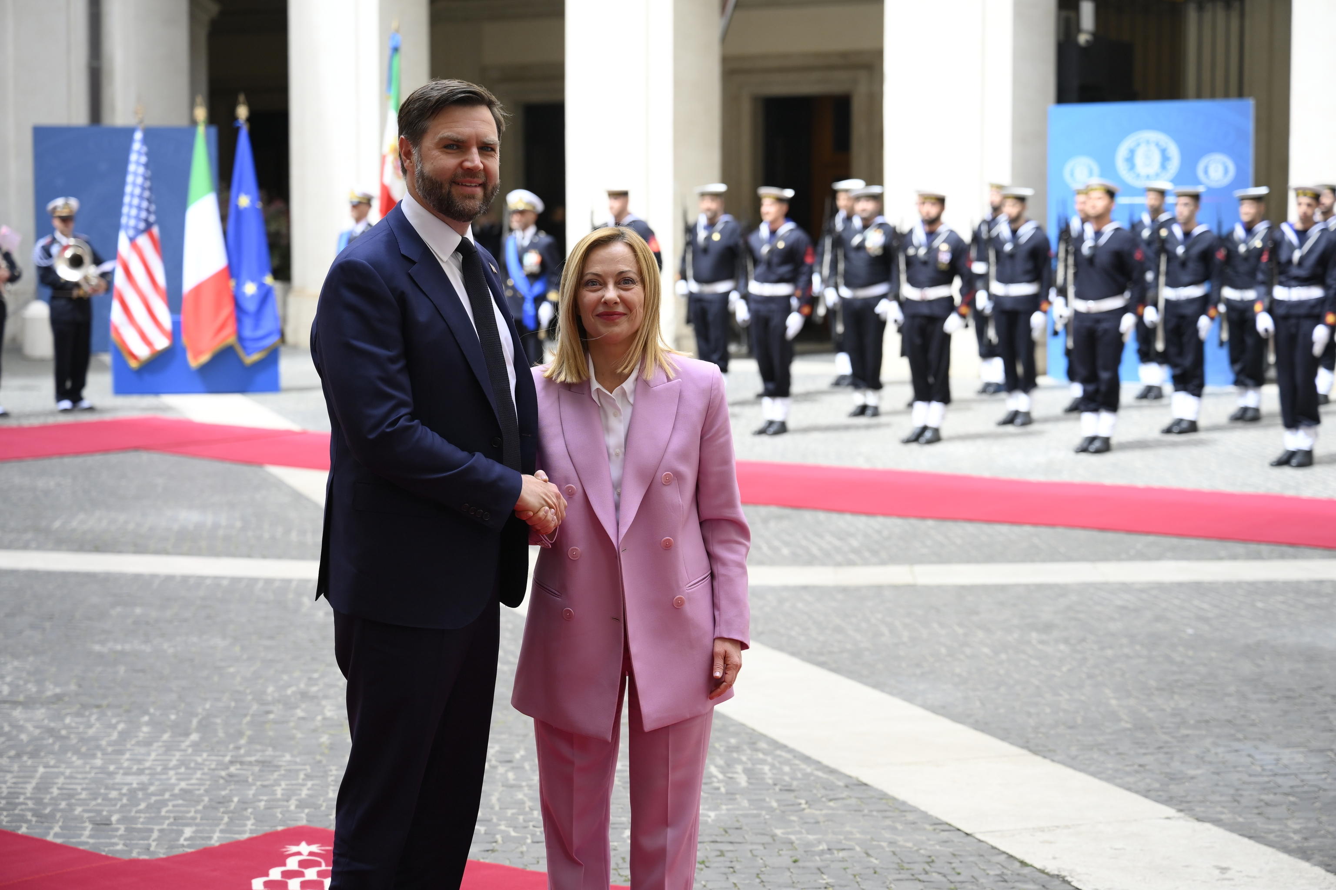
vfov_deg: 19.5
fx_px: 2598
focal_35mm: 70
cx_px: 668
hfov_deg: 28.8
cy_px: 445
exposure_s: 1/1000
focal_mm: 70
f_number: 4
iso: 500
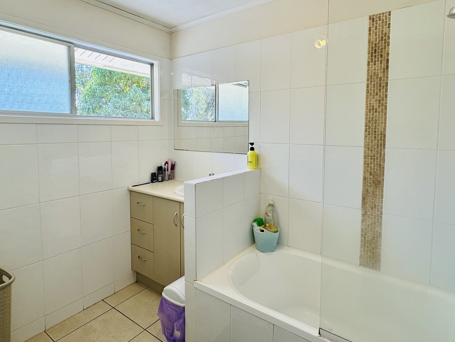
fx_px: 263
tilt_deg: -2.2
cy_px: 149
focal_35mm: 20
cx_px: 241
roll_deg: +0.1
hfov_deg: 81.6
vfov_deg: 65.7
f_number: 2.2
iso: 50
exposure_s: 1/100
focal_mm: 2.22
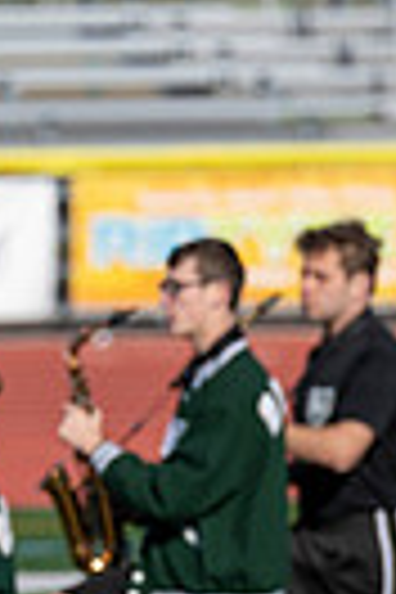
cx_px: -418
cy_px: 466
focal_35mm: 876
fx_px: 14453
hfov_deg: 1.6
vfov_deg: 2.4
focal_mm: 200
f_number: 4
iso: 160
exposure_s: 1/2000
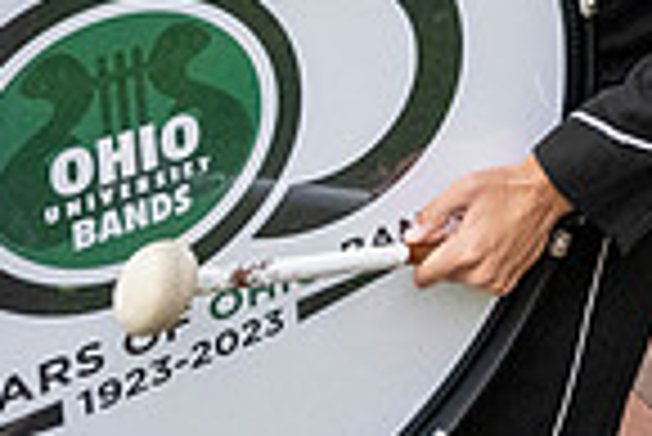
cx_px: 782
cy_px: -366
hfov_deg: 30.3
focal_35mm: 56
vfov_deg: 18.5
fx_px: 1015
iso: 6400
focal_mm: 14
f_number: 4
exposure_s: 1/8000
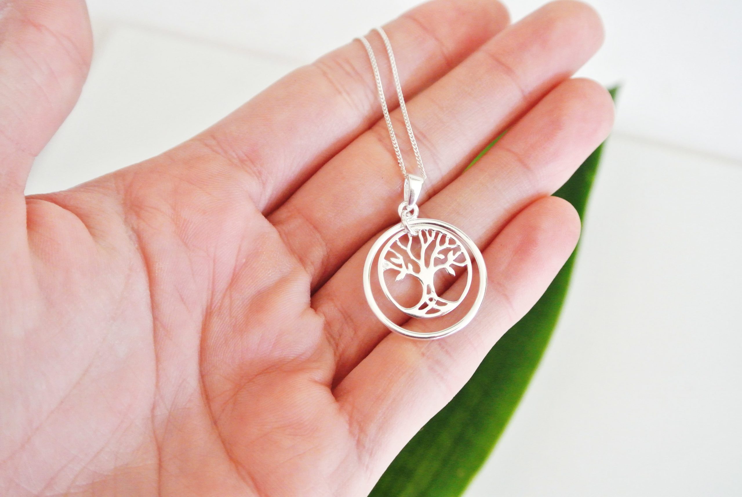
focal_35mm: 40
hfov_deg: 48.4
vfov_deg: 33.5
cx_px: 371
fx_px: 825
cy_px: 248
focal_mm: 15.1
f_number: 4.2
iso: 800
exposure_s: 1/125
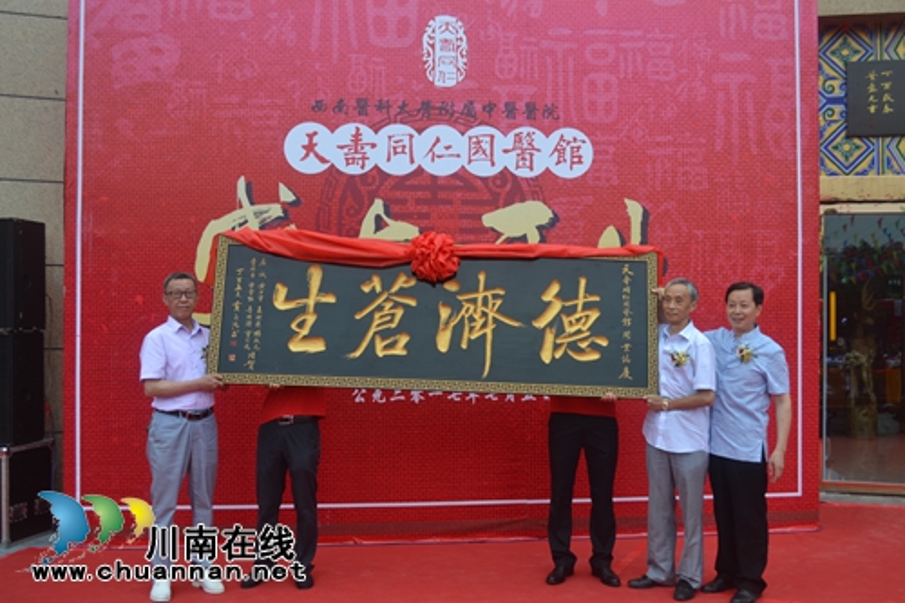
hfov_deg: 53.1
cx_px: 452
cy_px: 302
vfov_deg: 36.8
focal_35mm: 36
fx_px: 905
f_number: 5.6
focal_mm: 24
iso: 125
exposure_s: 1/125
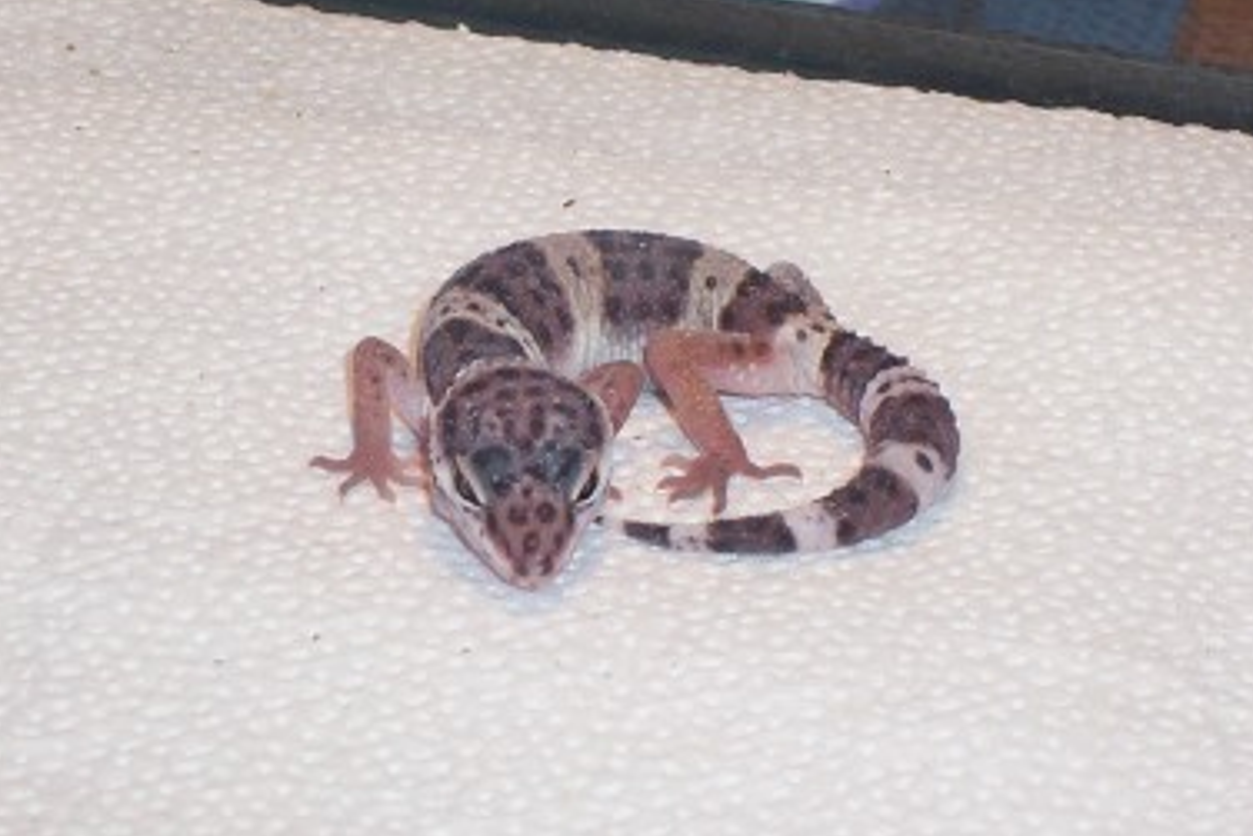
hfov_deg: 15.5
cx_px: 640
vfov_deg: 10.4
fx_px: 4596
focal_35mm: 132
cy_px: 435
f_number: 4.62
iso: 140
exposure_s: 1/125
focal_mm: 16.3
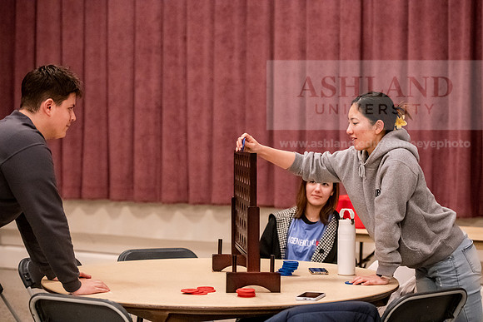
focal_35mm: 86
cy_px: 161
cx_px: 242
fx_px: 1154
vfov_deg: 15.9
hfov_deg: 23.6
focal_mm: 86
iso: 5000
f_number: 3.2
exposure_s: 1/125
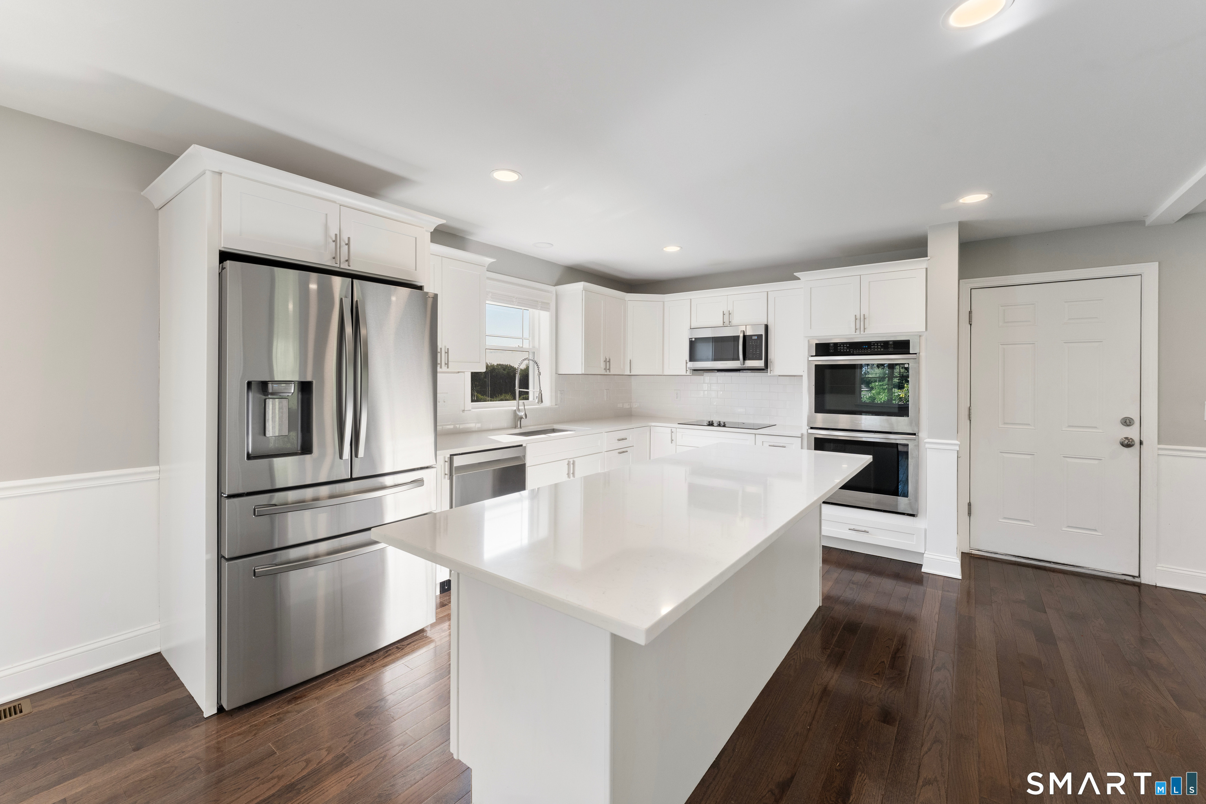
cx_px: 603
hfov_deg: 101.9
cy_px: 402
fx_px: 489
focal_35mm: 15
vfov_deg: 78.8
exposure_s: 1/30
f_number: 8
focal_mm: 14.6
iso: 800
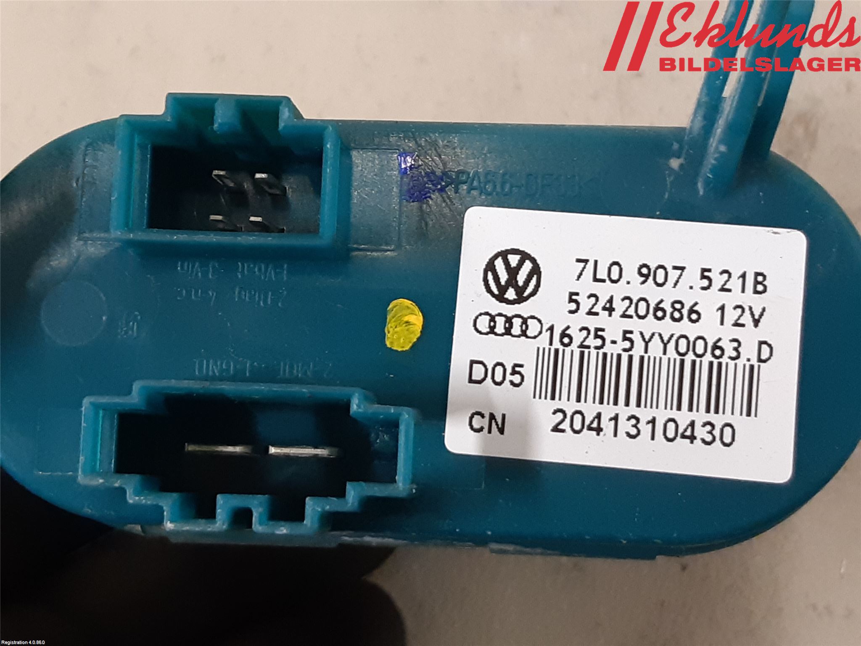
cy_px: 323
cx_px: 430
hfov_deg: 67.3
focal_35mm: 26
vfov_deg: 53.1
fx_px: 647
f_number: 1.7
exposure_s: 1/33
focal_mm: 3.93
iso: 200
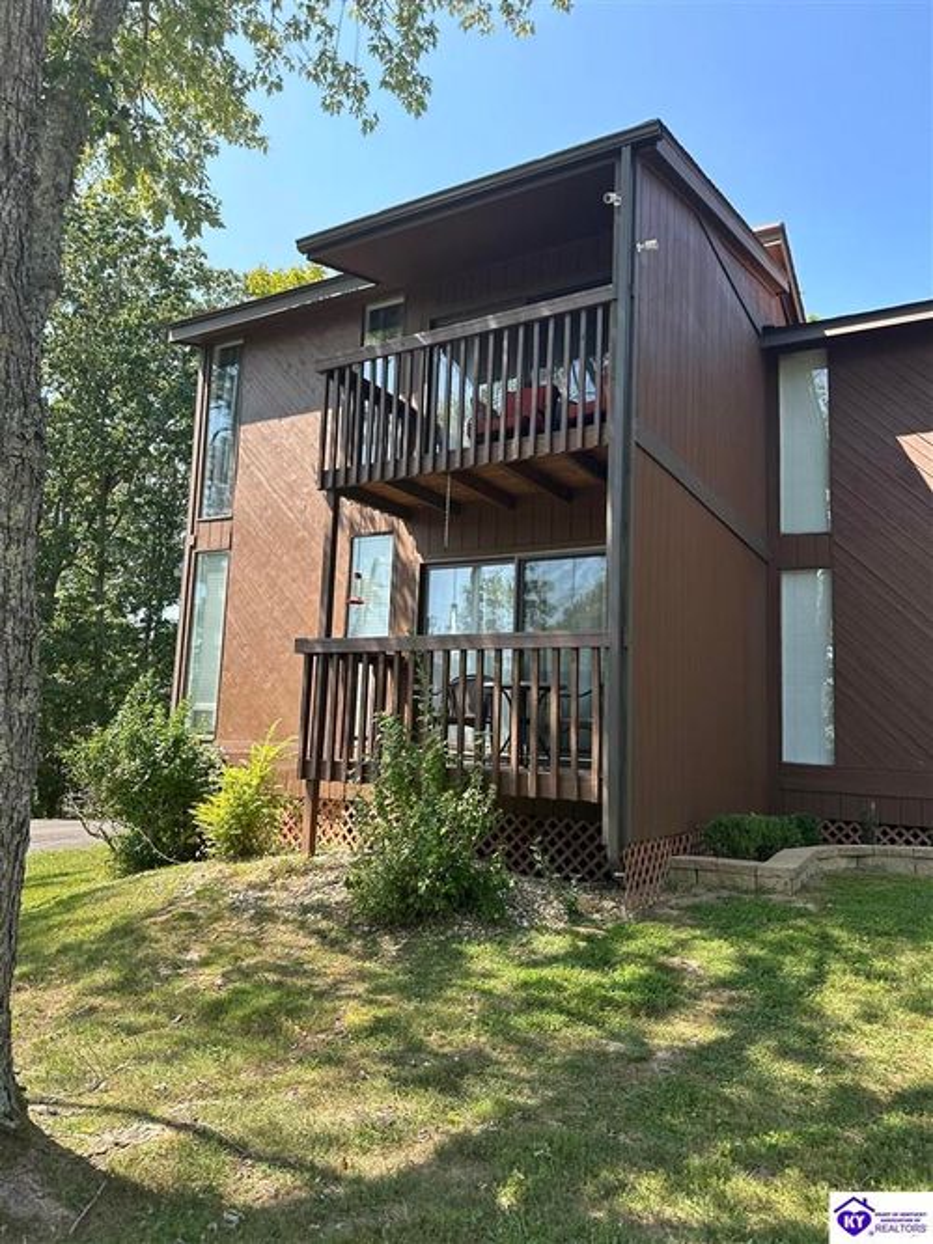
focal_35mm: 24
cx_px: 466
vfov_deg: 71.6
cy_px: 622
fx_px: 863
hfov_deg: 56.8
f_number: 1.78
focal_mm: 6.86
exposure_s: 1/952
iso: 80
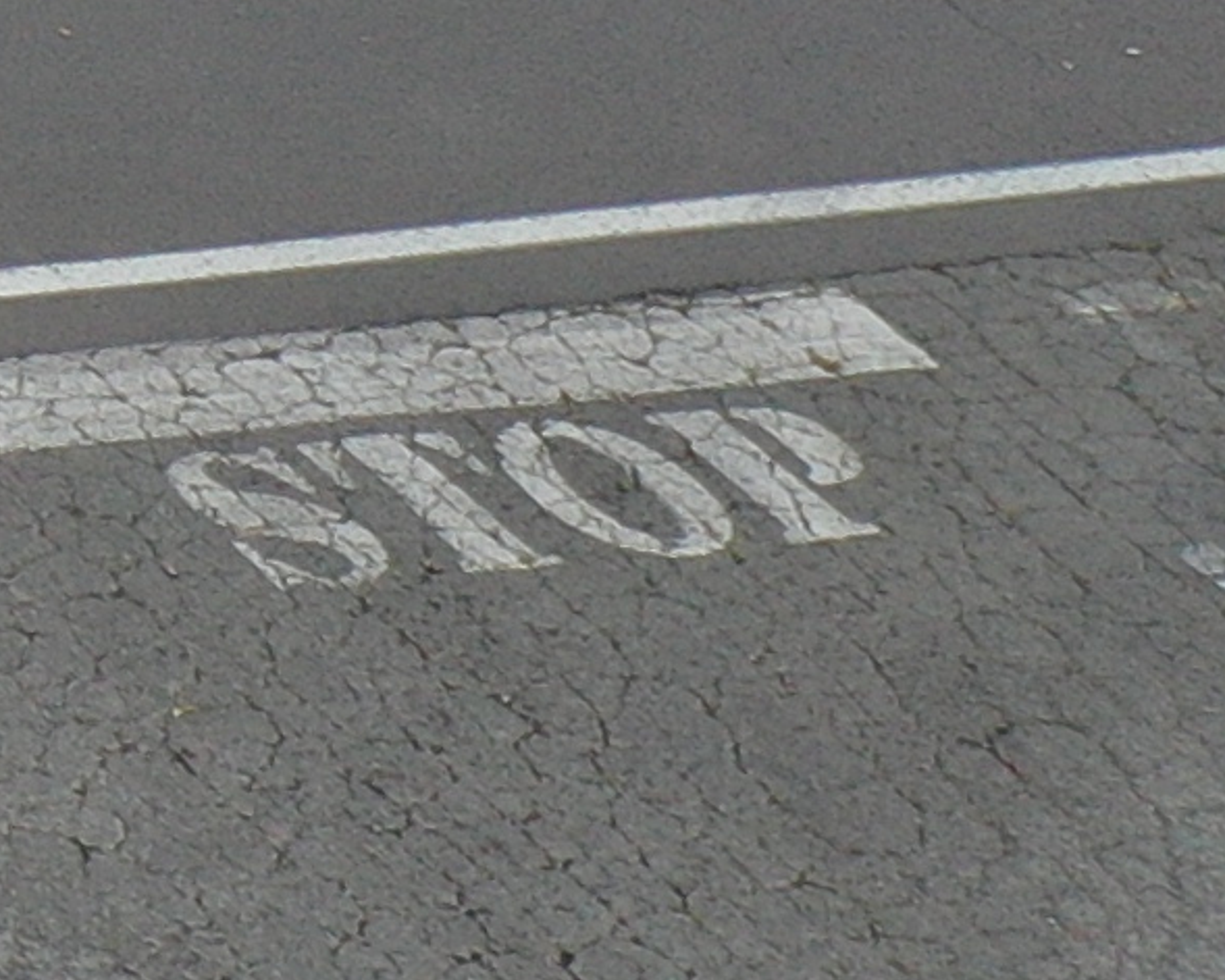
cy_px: -2366
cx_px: -4097
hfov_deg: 6.2
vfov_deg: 5.7
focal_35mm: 244
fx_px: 8845
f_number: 5
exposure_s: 1/320
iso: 100
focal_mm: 10.26
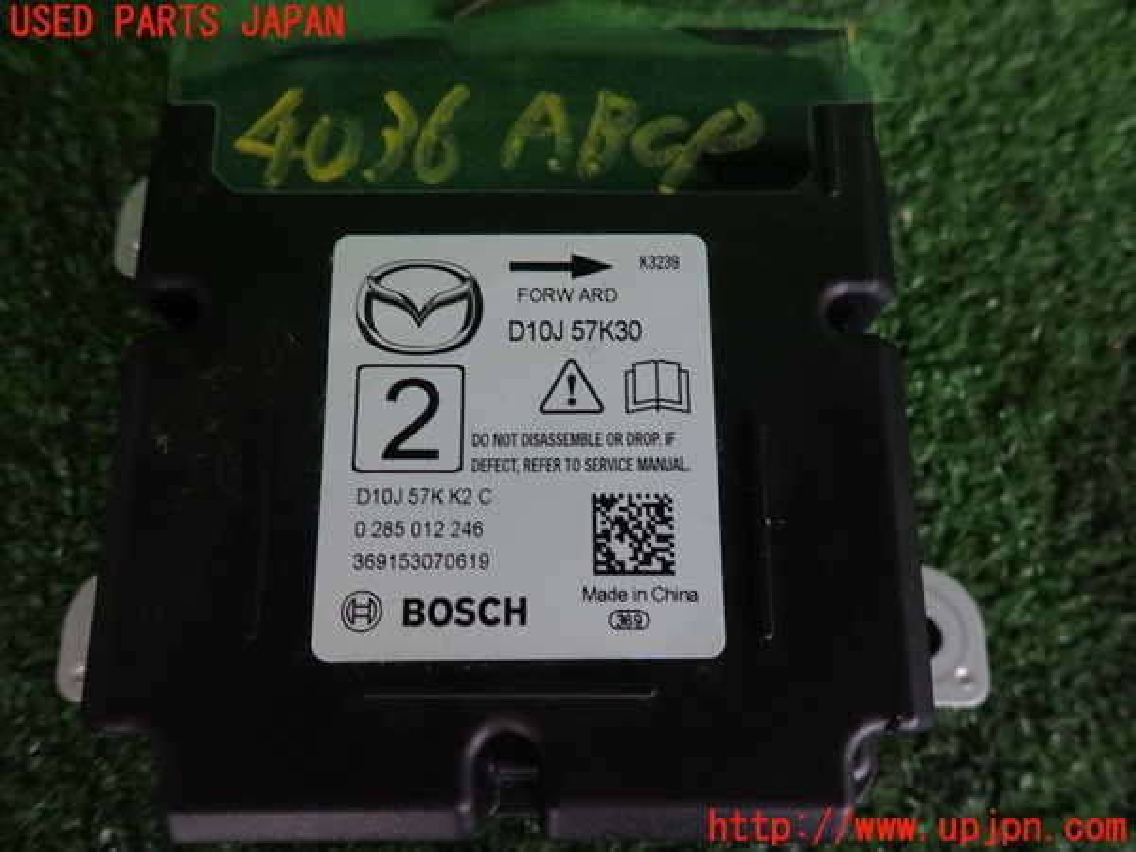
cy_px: 426
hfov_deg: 69.4
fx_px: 820
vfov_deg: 54.9
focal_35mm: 25
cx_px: 568
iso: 160
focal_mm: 4.5
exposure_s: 1/60
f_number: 2
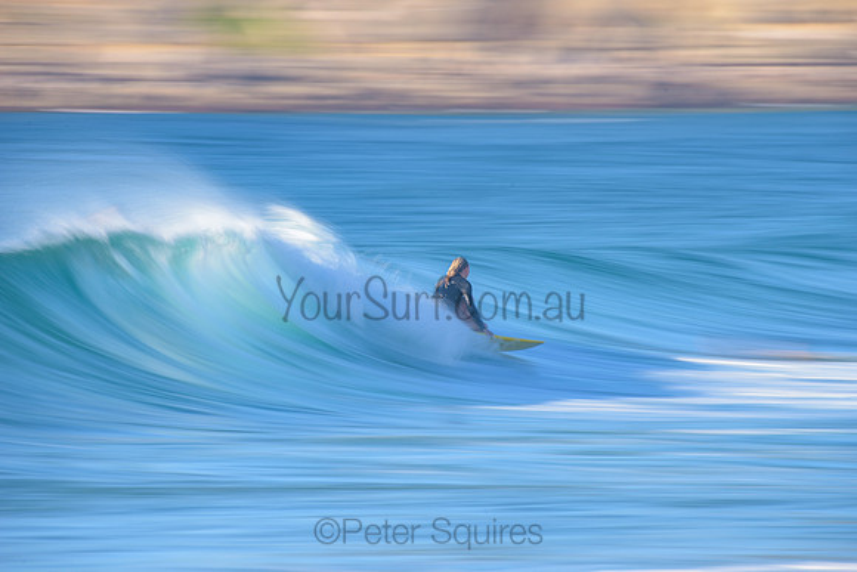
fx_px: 11905
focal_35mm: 500
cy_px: 286
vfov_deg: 2.8
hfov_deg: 4.1
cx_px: 428
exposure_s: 1/6
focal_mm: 500
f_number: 13
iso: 31
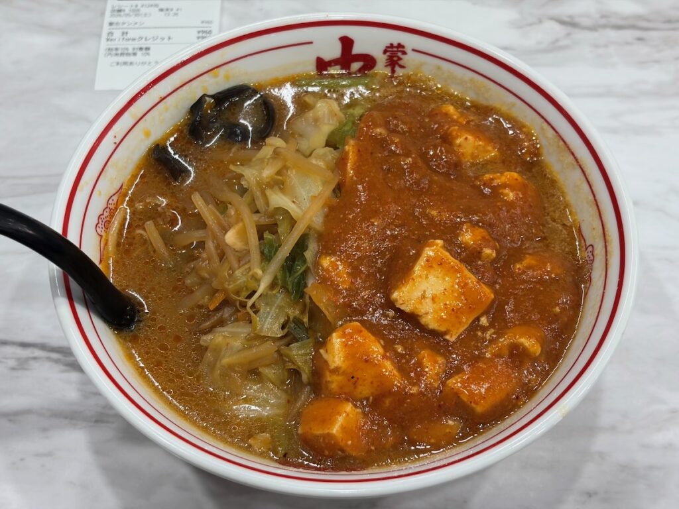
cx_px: 340
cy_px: 254
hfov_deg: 36.8
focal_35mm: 52
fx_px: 1020
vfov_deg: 28.0
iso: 32
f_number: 1.6
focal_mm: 5.96
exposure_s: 1/50
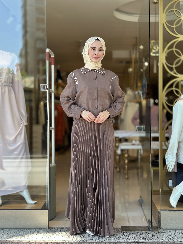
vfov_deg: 39.7
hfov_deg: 30.3
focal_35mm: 48
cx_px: 92
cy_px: 122
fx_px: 338
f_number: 1.78
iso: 80
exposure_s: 1/326
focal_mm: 6.86
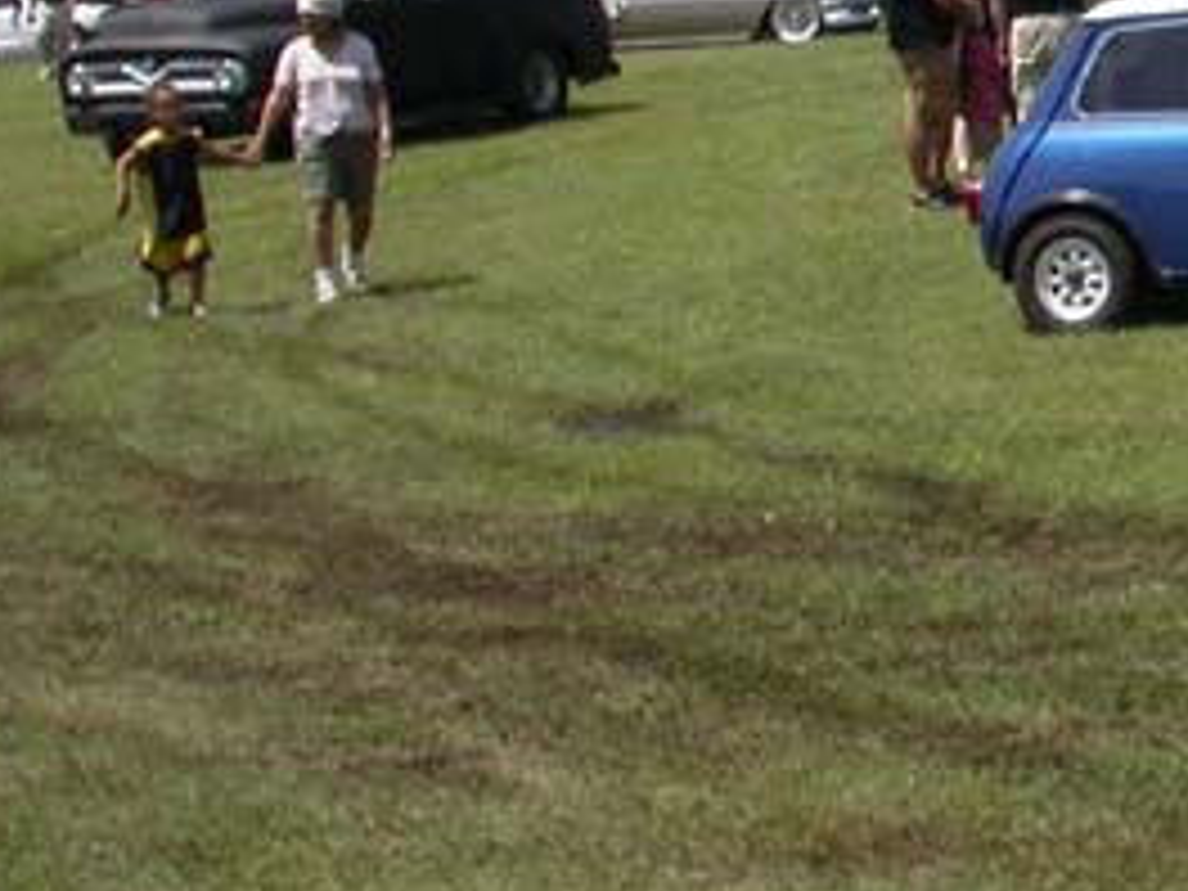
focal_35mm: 115
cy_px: 32
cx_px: 1773
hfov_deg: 15.8
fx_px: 3947
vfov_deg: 12.7
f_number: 7.5
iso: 100
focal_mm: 7.85
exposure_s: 1/358
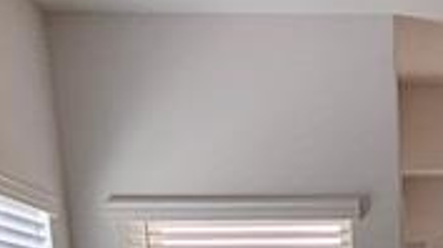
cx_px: 453
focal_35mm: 82
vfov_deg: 11.5
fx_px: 962
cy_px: 631
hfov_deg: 24.6
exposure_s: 1/120
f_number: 2.2
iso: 80
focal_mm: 2.2
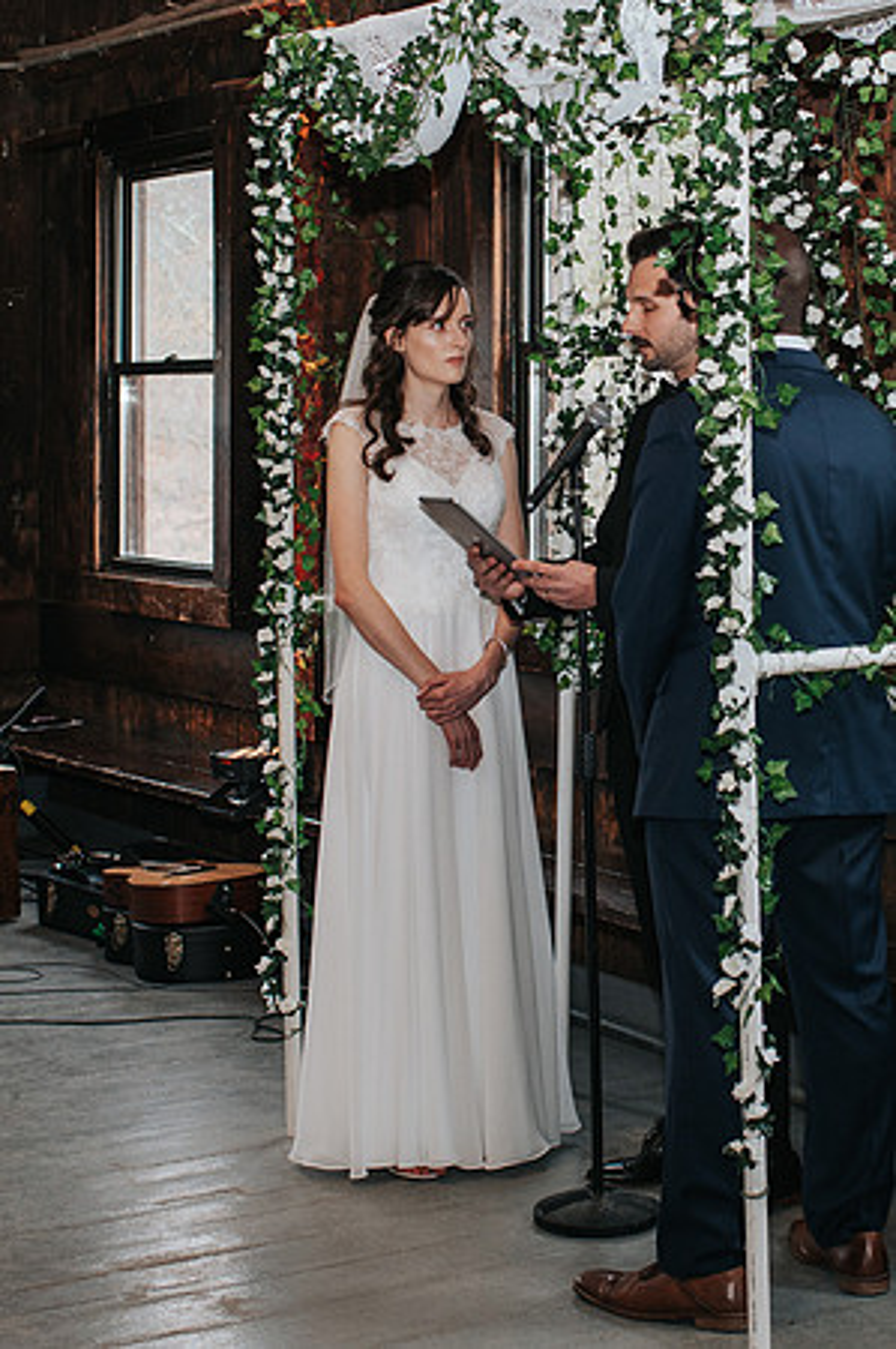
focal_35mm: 72
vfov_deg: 27.9
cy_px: 489
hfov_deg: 18.7
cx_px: 656
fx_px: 2705
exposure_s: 1/200
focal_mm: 35
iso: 1000
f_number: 3.2
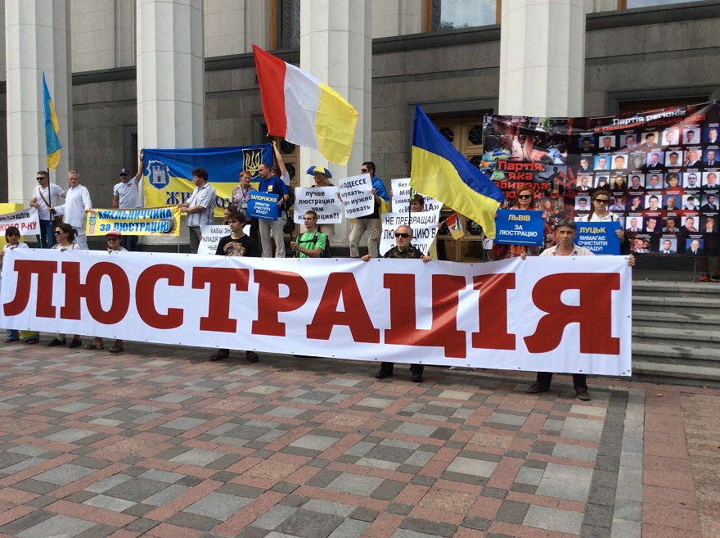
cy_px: 269
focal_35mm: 33
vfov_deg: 42.8
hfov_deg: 55.4
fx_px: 685
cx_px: 360
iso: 32
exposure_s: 1/953
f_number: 2.4
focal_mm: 3.3
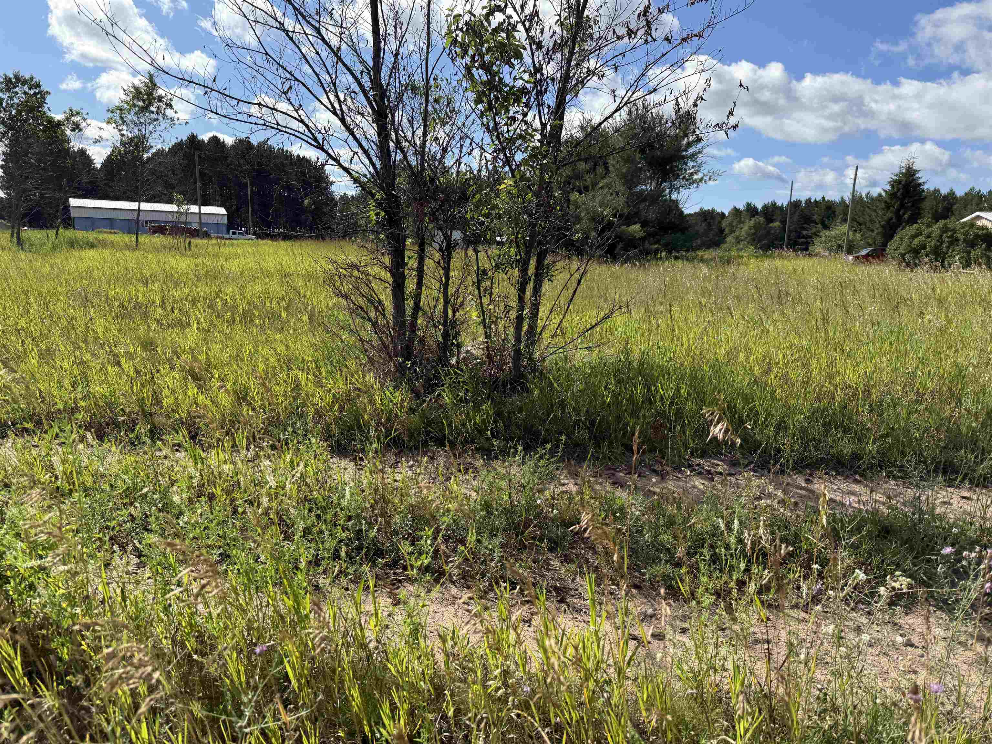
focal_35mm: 24
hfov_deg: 71.6
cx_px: 496
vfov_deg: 56.8
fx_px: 688
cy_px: 372
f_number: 1.78
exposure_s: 1/5714
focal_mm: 6.76
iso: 100
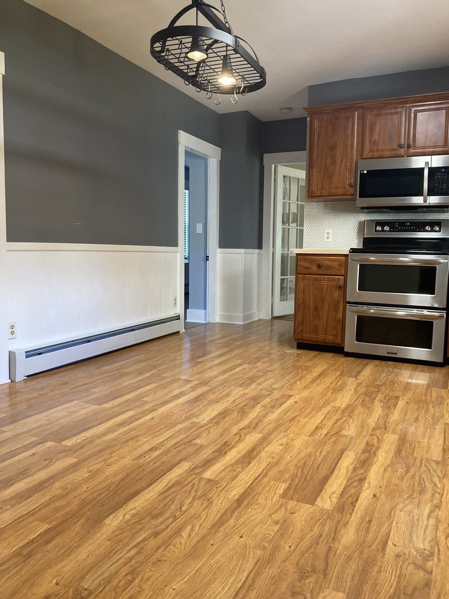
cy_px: 300
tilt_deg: -4.6
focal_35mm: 28
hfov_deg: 49.7
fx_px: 484
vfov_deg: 63.4
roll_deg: -0.4
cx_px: 224
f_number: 1.8
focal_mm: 3.99
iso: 160
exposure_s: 1/60
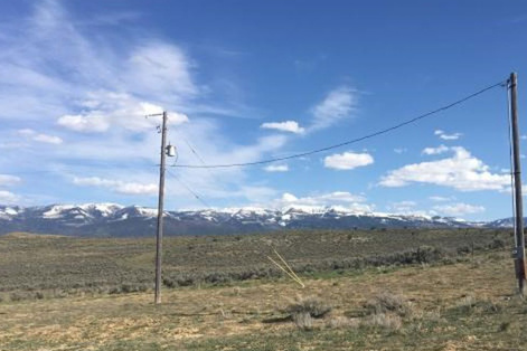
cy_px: 217
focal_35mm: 41
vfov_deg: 32.5
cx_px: 313
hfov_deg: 47.2
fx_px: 600
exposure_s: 1/2262
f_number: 2.2
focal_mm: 4.15
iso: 25
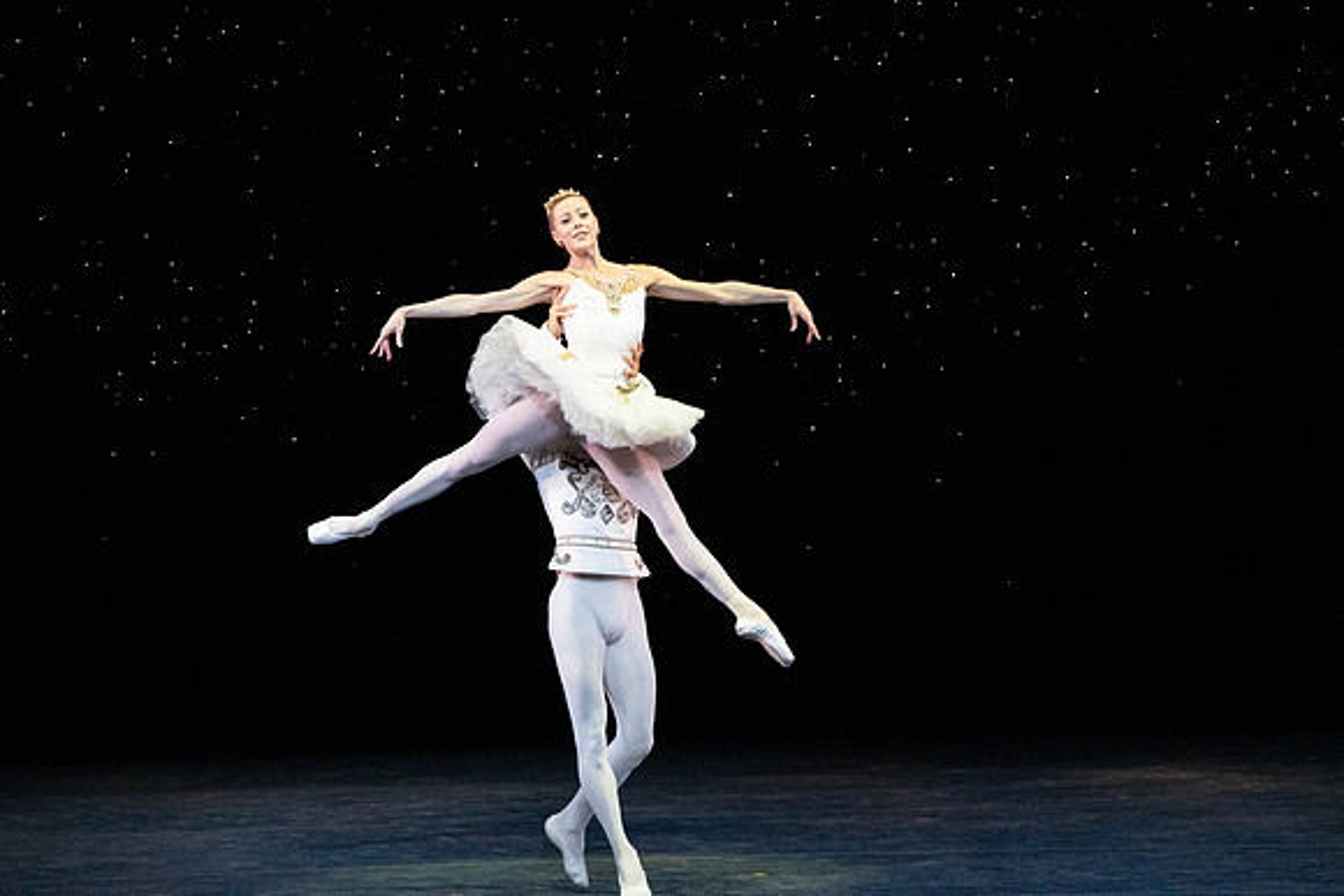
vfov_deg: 4.7
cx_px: 672
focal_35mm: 294
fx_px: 10978
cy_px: 448
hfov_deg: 7.0
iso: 20000
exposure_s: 1/400
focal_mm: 294
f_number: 11
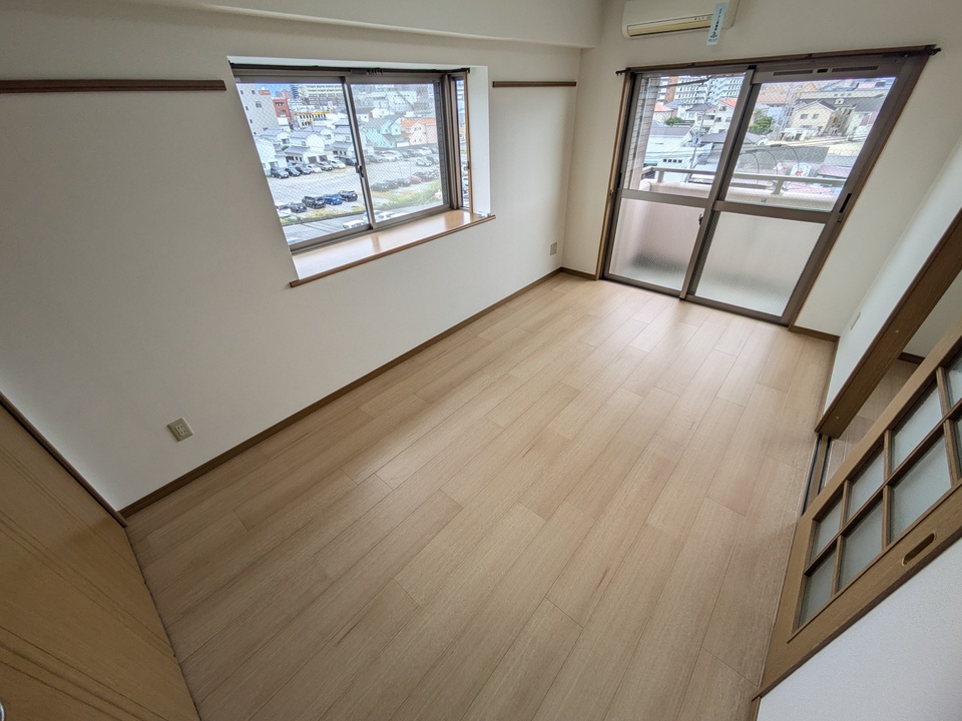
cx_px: 481
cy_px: 360
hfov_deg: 102.1
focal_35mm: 14
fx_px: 389
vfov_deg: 85.7
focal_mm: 1.83
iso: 50
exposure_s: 1/334
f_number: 2.2
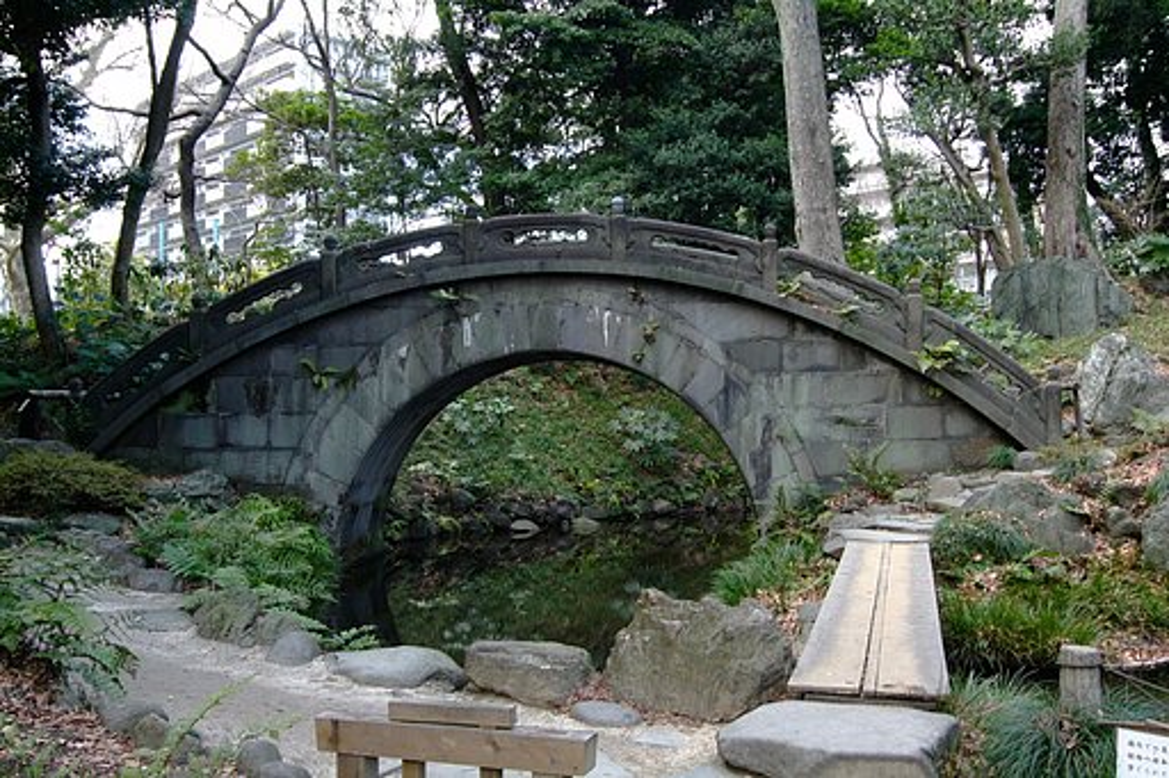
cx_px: 584
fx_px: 1169
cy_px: 389
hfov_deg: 53.1
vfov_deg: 36.8
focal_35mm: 36
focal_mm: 24
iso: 200
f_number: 5.6
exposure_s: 1/30
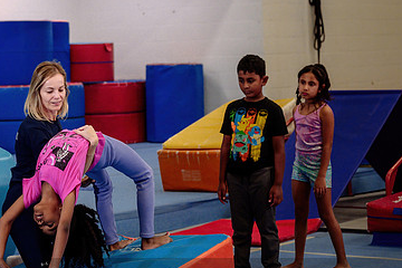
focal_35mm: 140
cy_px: 96
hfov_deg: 14.5
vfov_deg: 9.8
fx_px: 1563
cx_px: 29
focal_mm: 67
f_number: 3.5
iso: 800
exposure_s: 1/320
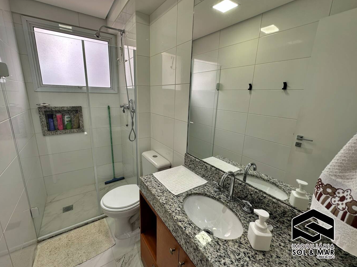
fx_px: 155
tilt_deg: -14.0
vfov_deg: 81.7
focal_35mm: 15
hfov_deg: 98.1
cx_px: 172
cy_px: 132
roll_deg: -1.8
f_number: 2.2
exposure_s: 1/120
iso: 64
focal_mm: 2.22
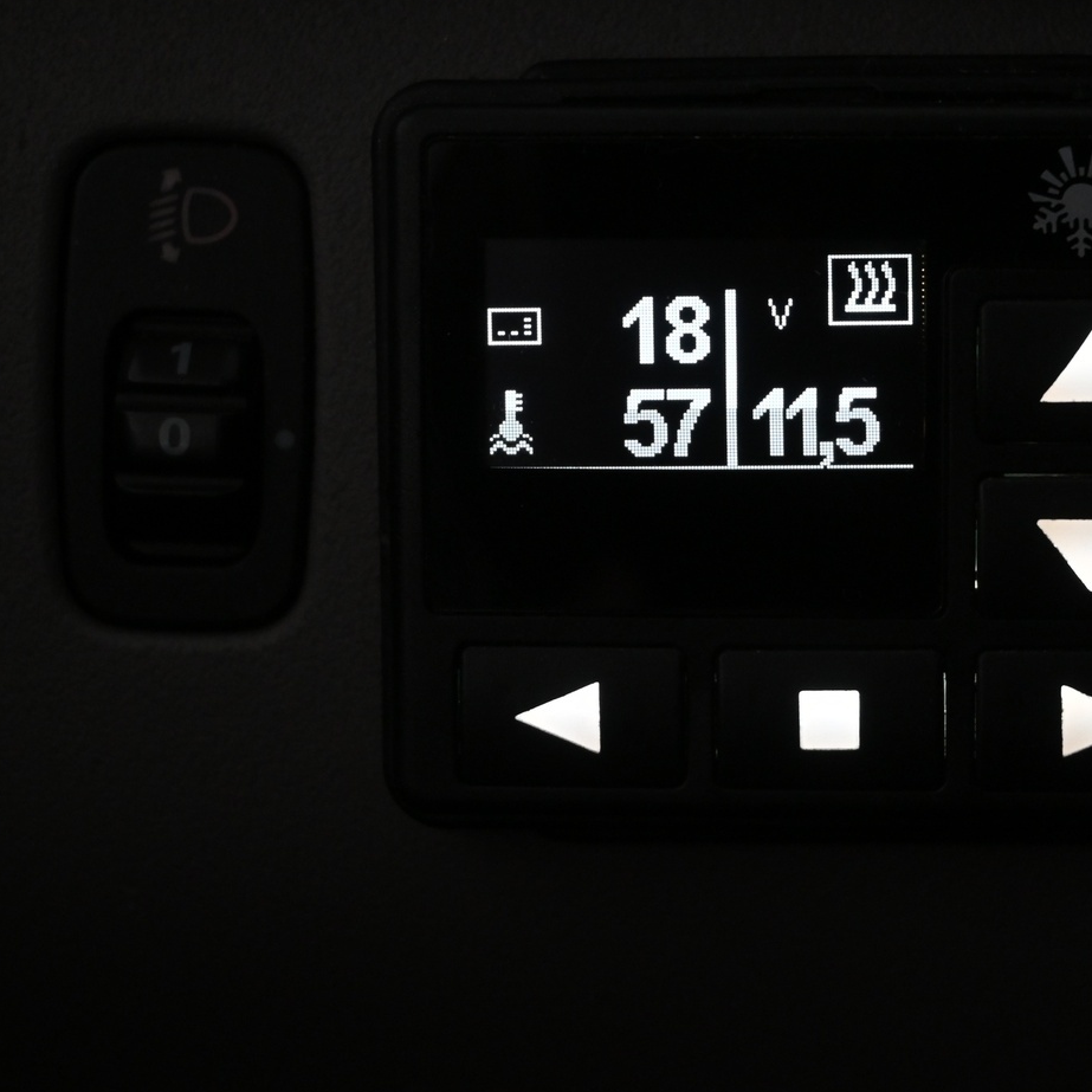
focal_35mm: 83
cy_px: 490
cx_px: 822
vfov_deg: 20.9
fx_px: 2953
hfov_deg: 20.8
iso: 1600
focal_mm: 37
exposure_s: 1/60
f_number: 5.3
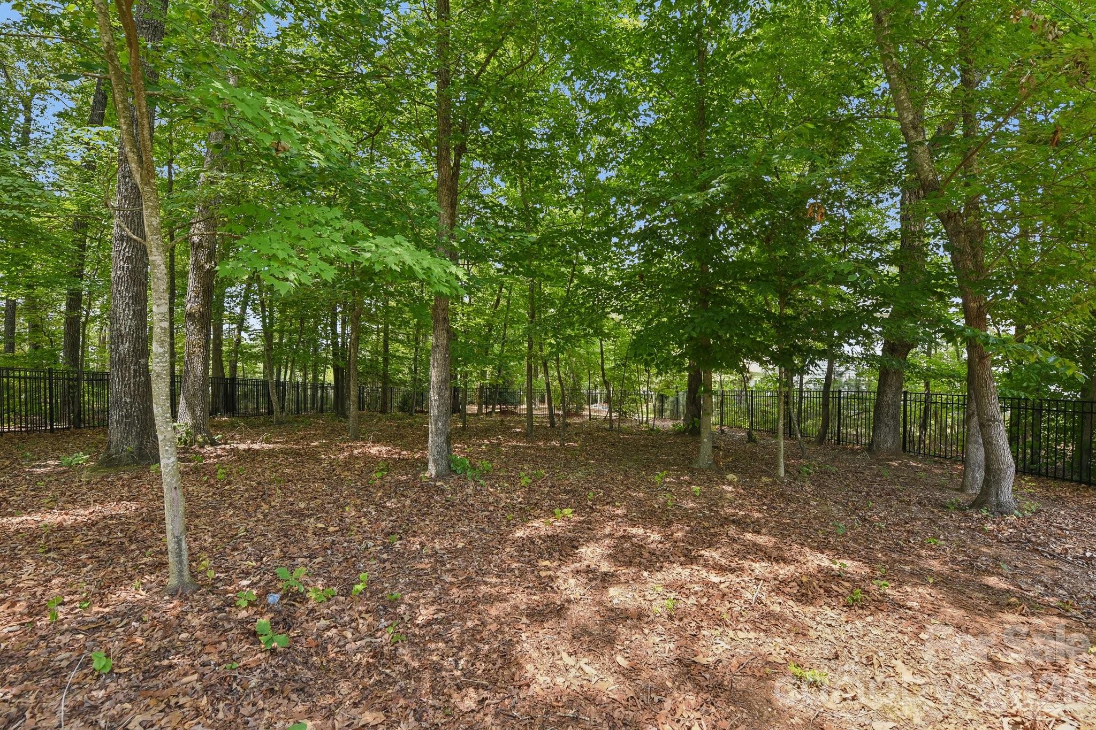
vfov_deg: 77.3
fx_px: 457
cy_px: 365
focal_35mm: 15
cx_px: 548
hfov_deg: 100.4
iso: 200
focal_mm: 15
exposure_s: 1/60
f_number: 8
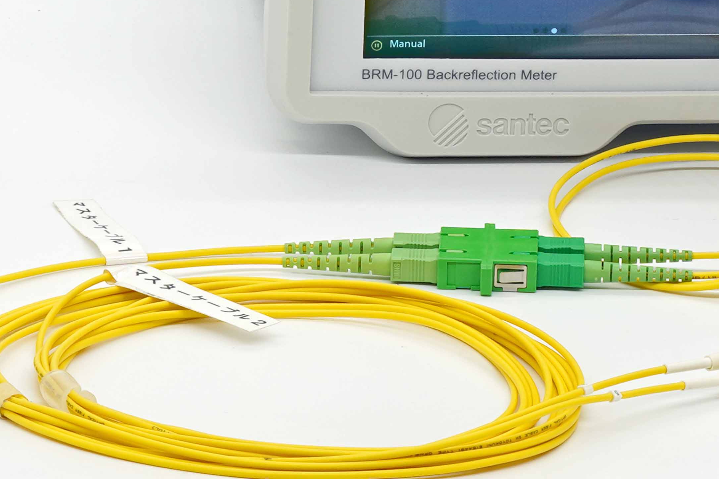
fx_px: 3874
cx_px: 799
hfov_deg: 10.5
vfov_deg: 7.1
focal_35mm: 194
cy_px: 17
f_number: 20
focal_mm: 70
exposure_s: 1/3
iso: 100
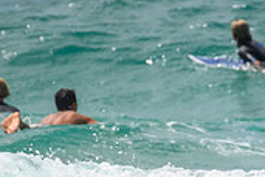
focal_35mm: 1864
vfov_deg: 0.7
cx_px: 392
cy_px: 252
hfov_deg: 1.1
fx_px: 13720
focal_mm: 550
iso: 640
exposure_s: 1/2000
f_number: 11
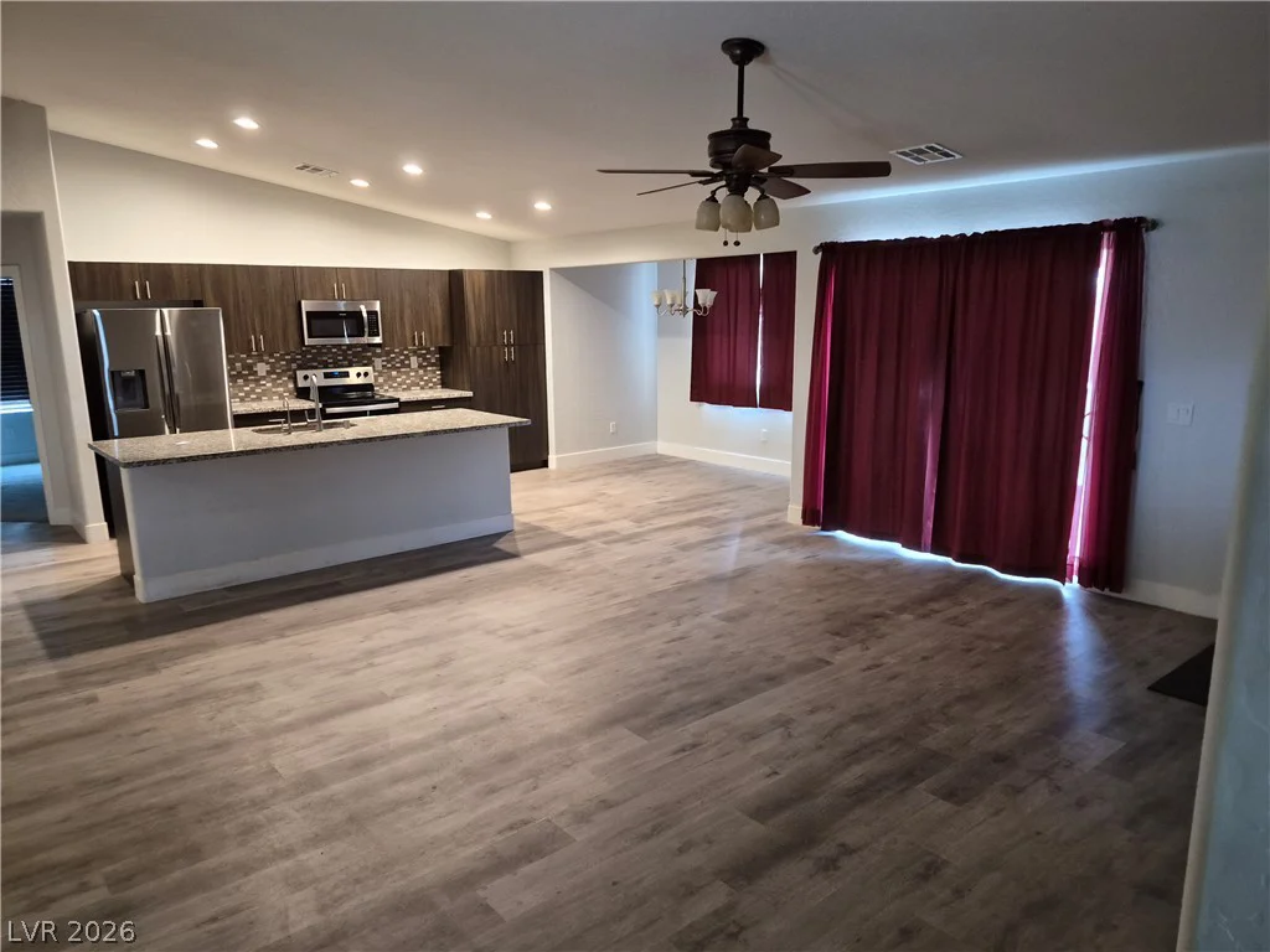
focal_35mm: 23
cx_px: 635
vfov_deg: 58.9
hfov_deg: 73.9
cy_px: 476
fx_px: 844
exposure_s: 1/120
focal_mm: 5.4
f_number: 1.8
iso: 800
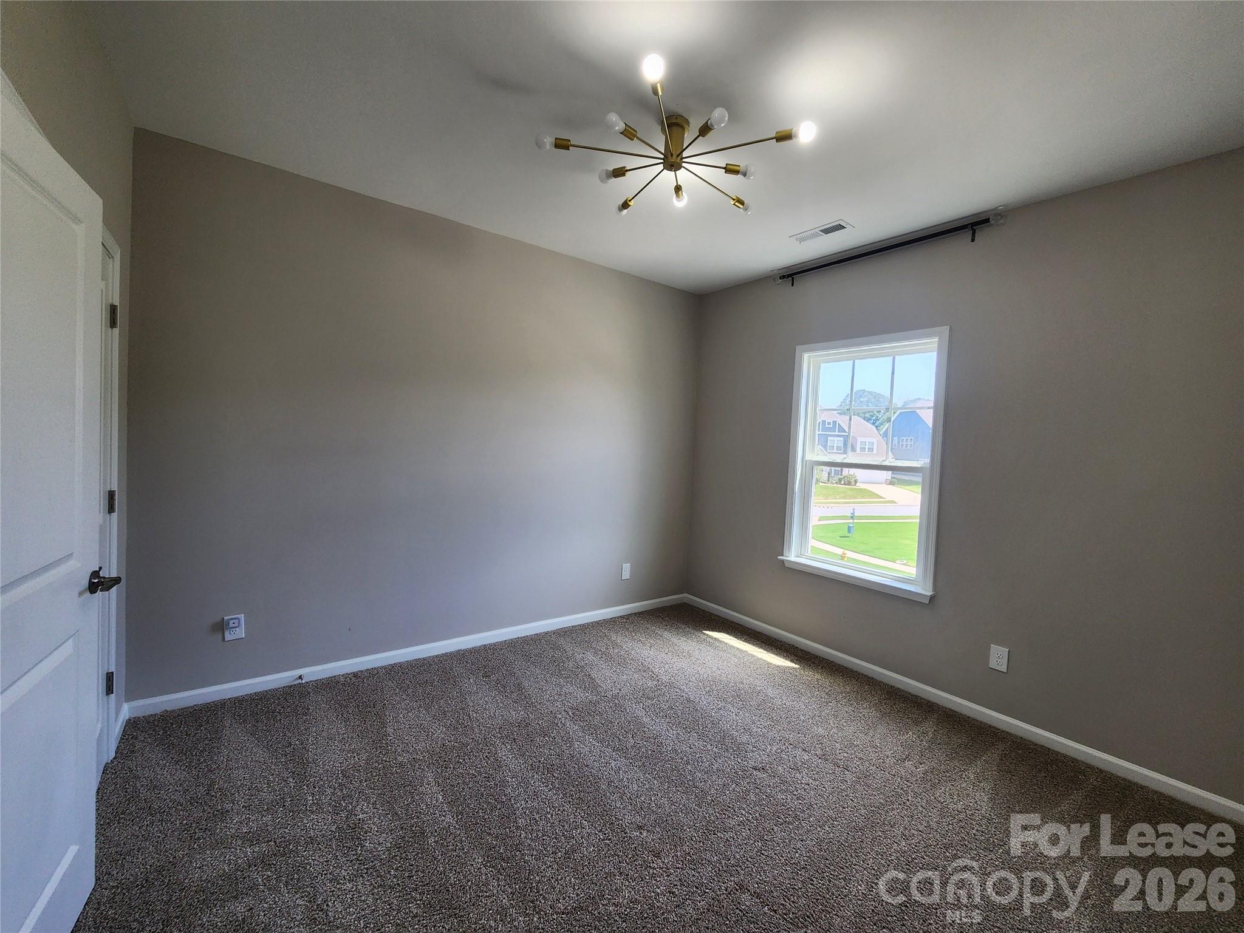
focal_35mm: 13
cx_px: 622
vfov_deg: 89.9
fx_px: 467
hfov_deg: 106.2
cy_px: 466
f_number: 2.2
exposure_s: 1/120
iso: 80
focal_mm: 2.2
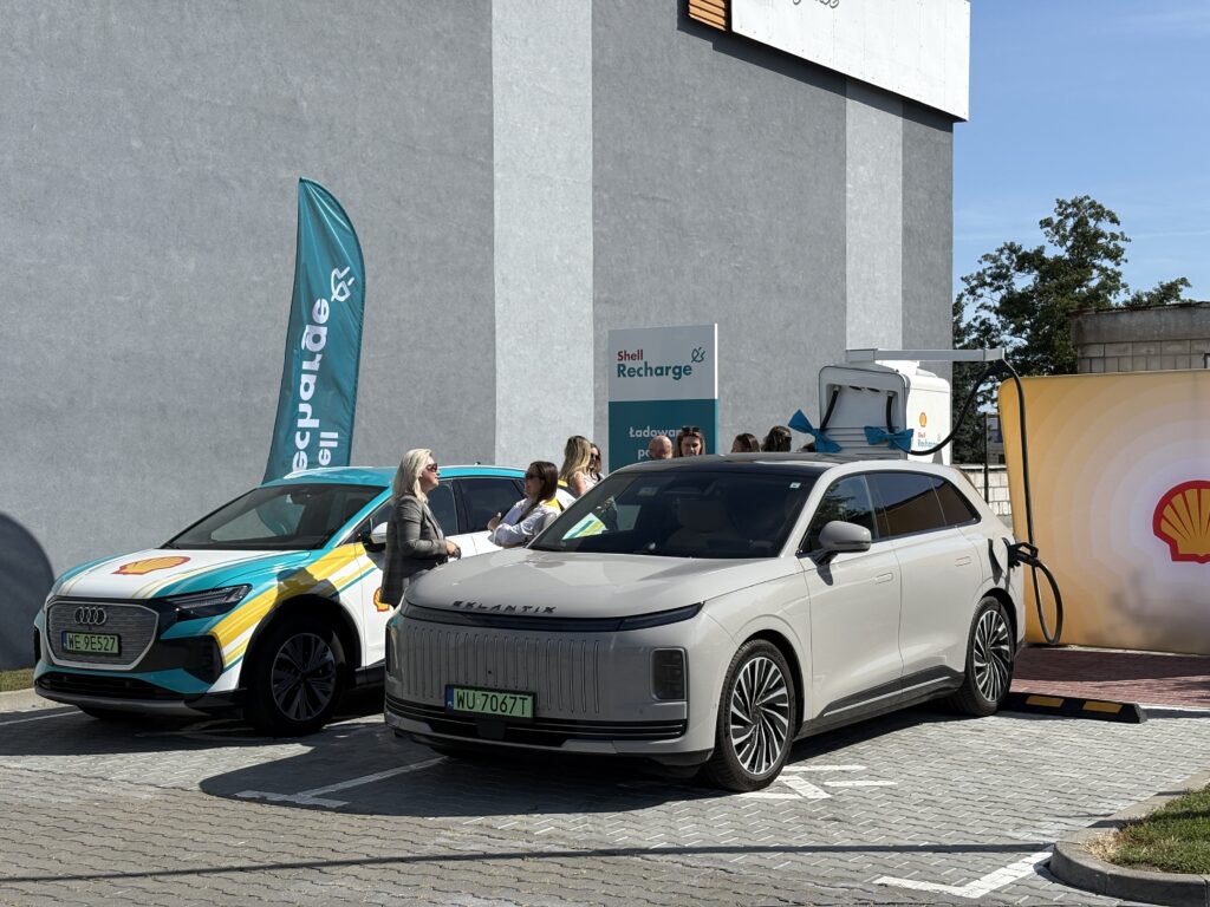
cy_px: 454
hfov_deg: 36.8
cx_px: 605
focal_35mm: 52
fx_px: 1818
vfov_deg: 28.0
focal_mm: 5.96
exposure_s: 1/4329
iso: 40
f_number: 1.6
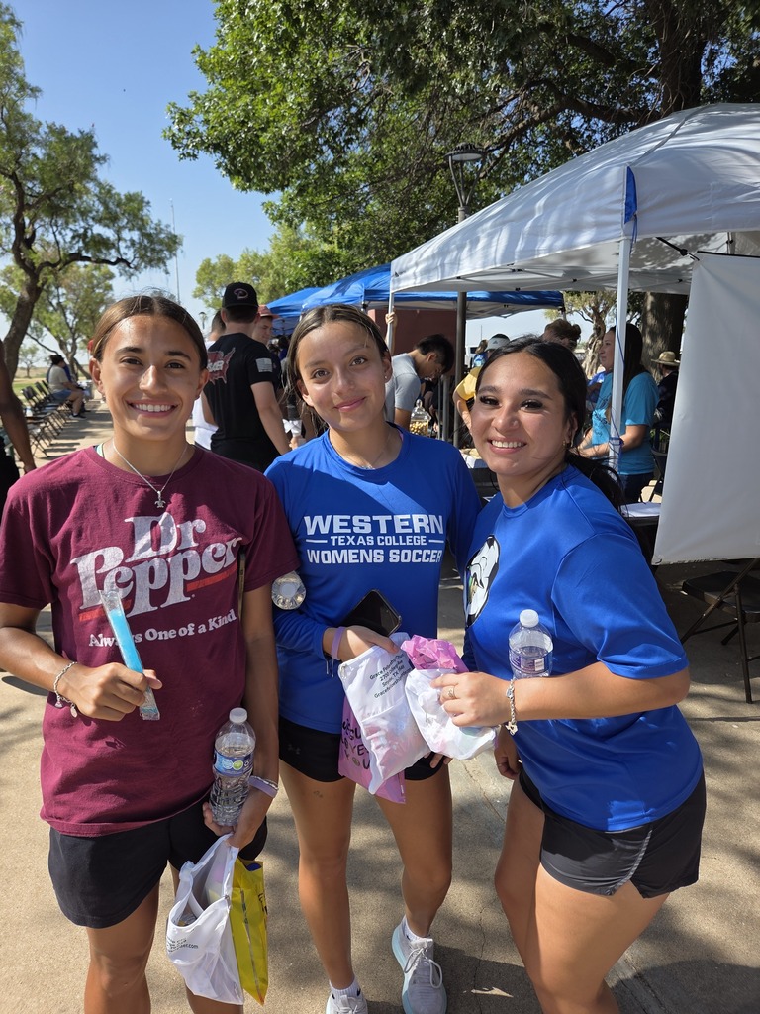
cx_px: 380
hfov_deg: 58.9
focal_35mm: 23
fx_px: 673
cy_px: 507
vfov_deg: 73.9
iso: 80
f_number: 1.8
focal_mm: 5.4
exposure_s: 1/2572
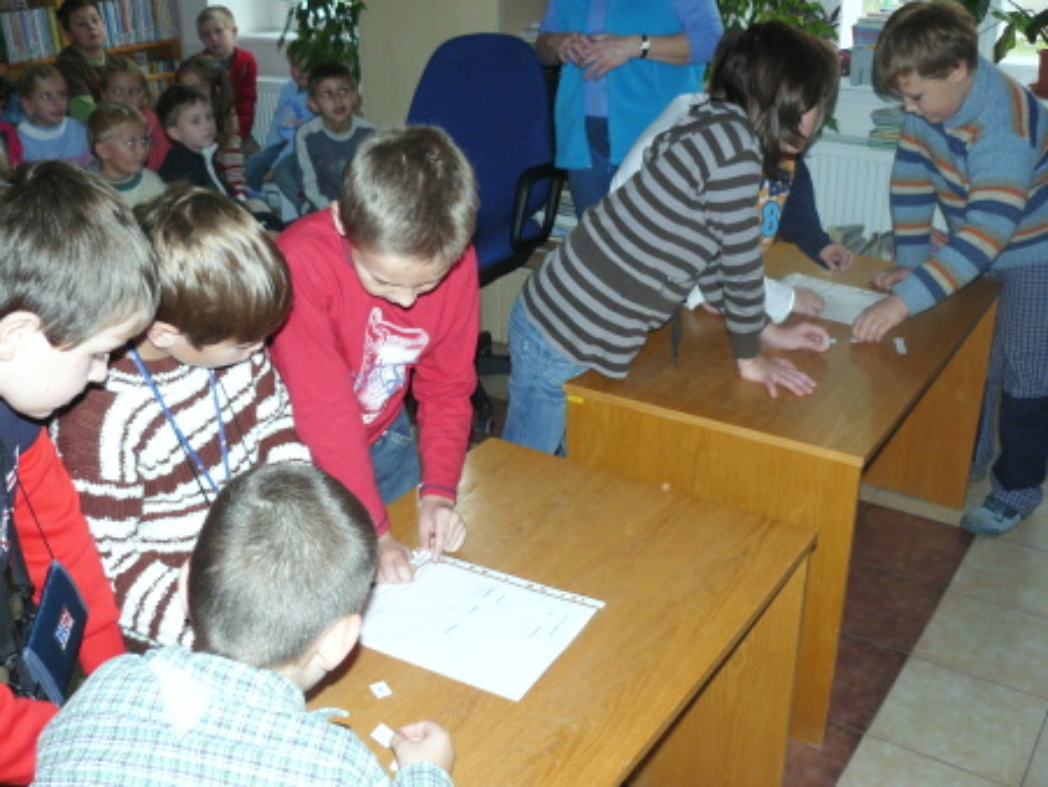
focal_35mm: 36
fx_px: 1090
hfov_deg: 51.3
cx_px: 524
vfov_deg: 39.7
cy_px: 394
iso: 100
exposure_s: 1/50
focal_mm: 6
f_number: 2.8
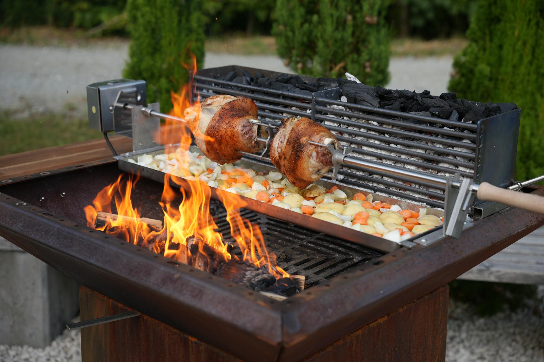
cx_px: 272
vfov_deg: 24.1
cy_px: 181
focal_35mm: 56
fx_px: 849
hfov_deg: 35.5
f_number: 3.5
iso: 100
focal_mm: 56.2
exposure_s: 1/400
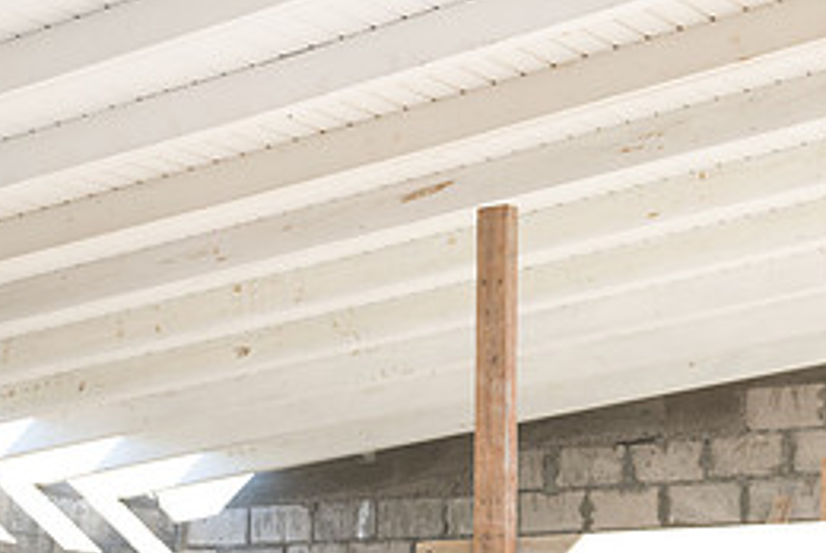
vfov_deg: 12.8
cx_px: 442
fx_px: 2458
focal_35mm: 107
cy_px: 437
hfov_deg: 19.1
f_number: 5.6
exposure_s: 1/100
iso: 160
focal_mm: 48
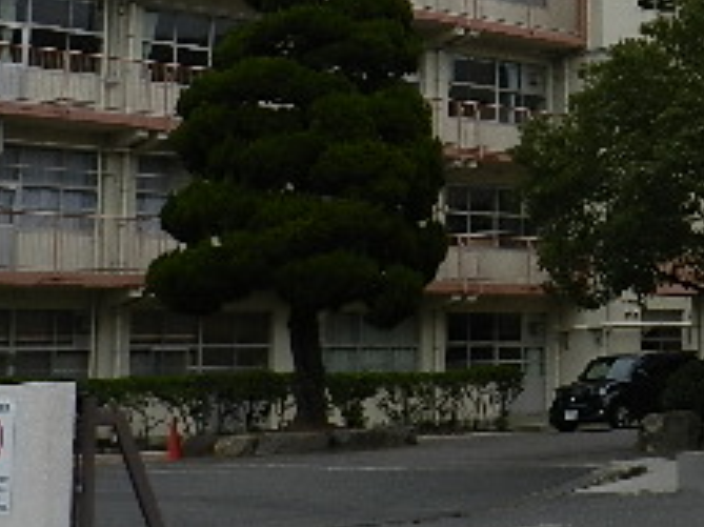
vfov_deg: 15.8
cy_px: 13
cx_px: 969
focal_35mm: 92
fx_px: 1870
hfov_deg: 19.3
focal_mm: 5.6
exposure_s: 1/800
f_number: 3.7
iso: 160
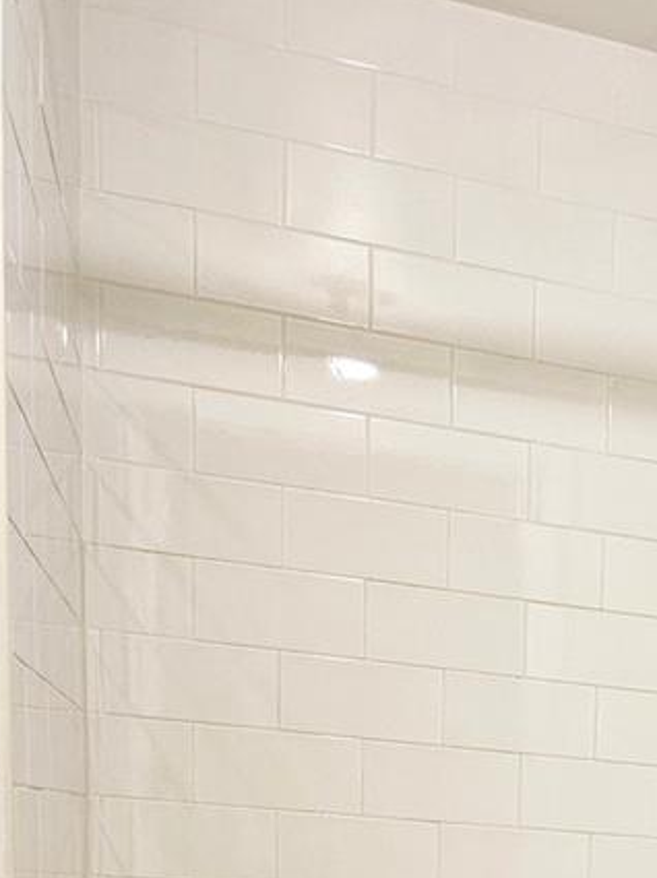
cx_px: 897
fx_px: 1647
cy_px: 1132
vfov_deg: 25.7
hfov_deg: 20.3
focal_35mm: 65
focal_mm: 5.4
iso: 160
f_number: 1.8
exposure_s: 1/120
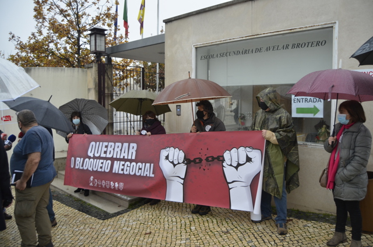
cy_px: 124
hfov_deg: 67.5
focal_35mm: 27
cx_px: 186
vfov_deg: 47.7
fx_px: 279
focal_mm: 18
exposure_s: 1/30
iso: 560
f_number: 3.5
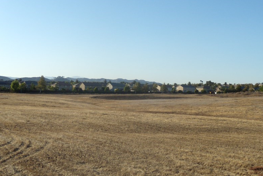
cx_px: 159
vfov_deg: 27.5
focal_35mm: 49
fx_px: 358
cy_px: 104
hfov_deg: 40.1
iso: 80
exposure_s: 1/640
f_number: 3.6
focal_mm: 6.4
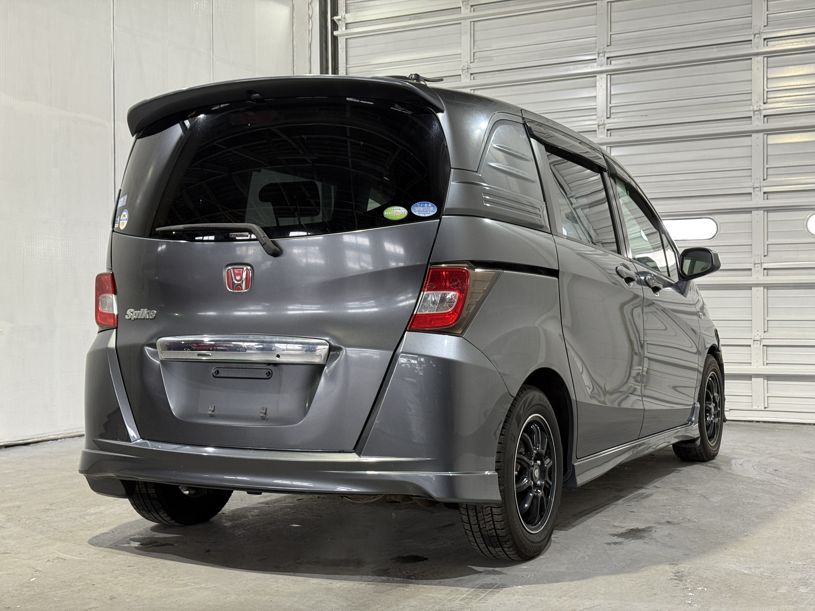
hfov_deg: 39.7
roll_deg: +0.6
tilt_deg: +0.0
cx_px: 408
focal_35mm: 48
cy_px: 306
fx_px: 1130
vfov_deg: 30.3
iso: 160
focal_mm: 6.76
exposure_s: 1/60
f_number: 1.78
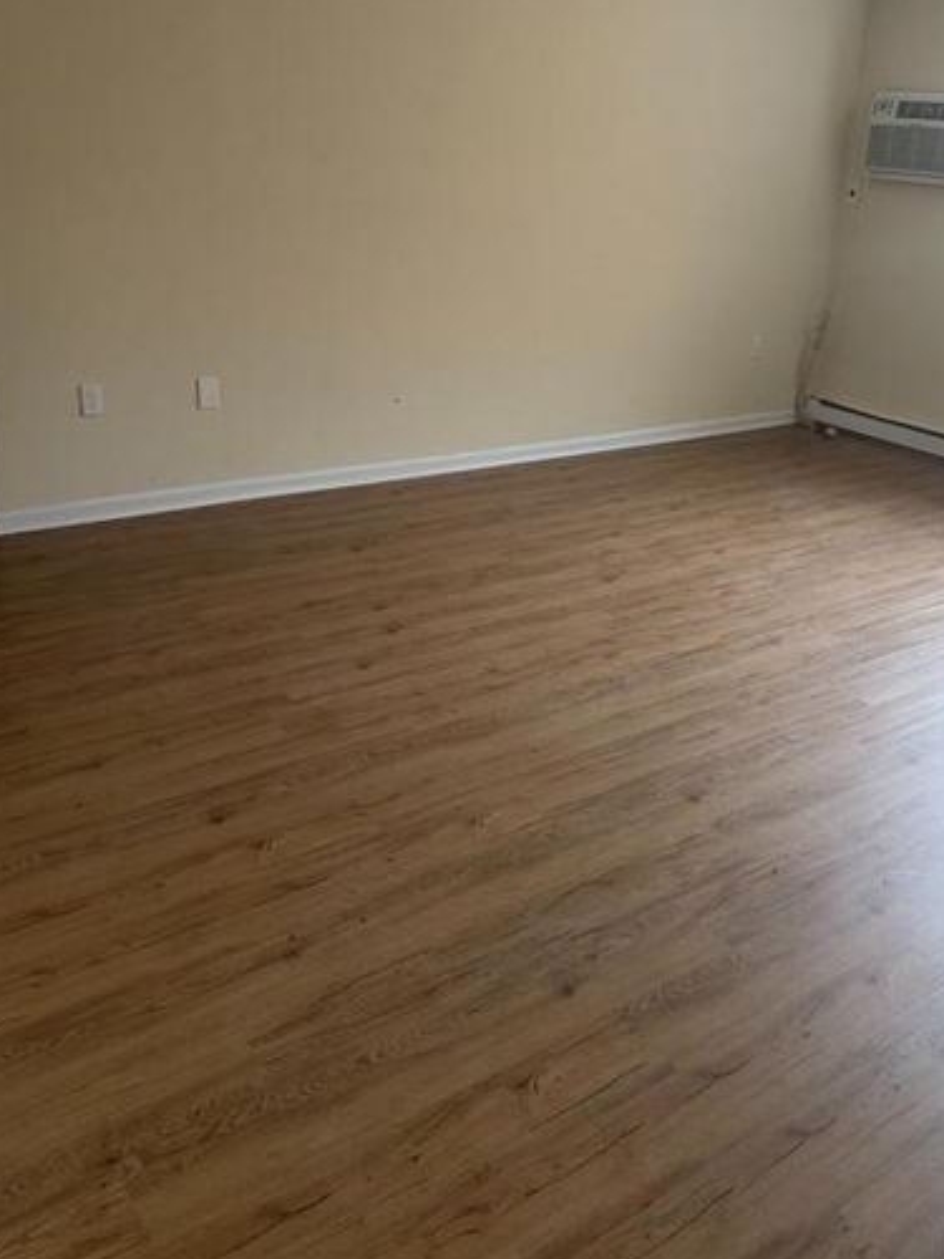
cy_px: 545
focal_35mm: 32
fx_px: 1164
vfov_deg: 56.6
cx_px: 574
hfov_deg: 43.9
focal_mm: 6.76
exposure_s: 1/120
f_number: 1.78
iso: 200
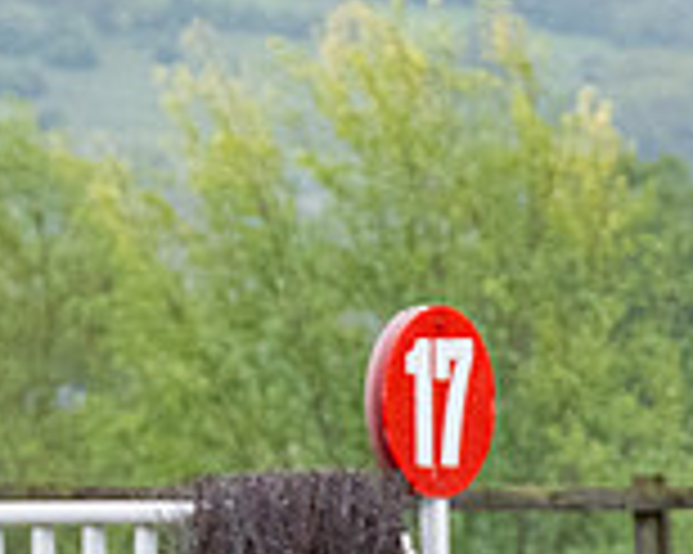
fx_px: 15496
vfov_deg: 2.0
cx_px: 1186
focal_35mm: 756
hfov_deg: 2.6
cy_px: 1168
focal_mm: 98
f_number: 4
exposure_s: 1/1250
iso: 1000
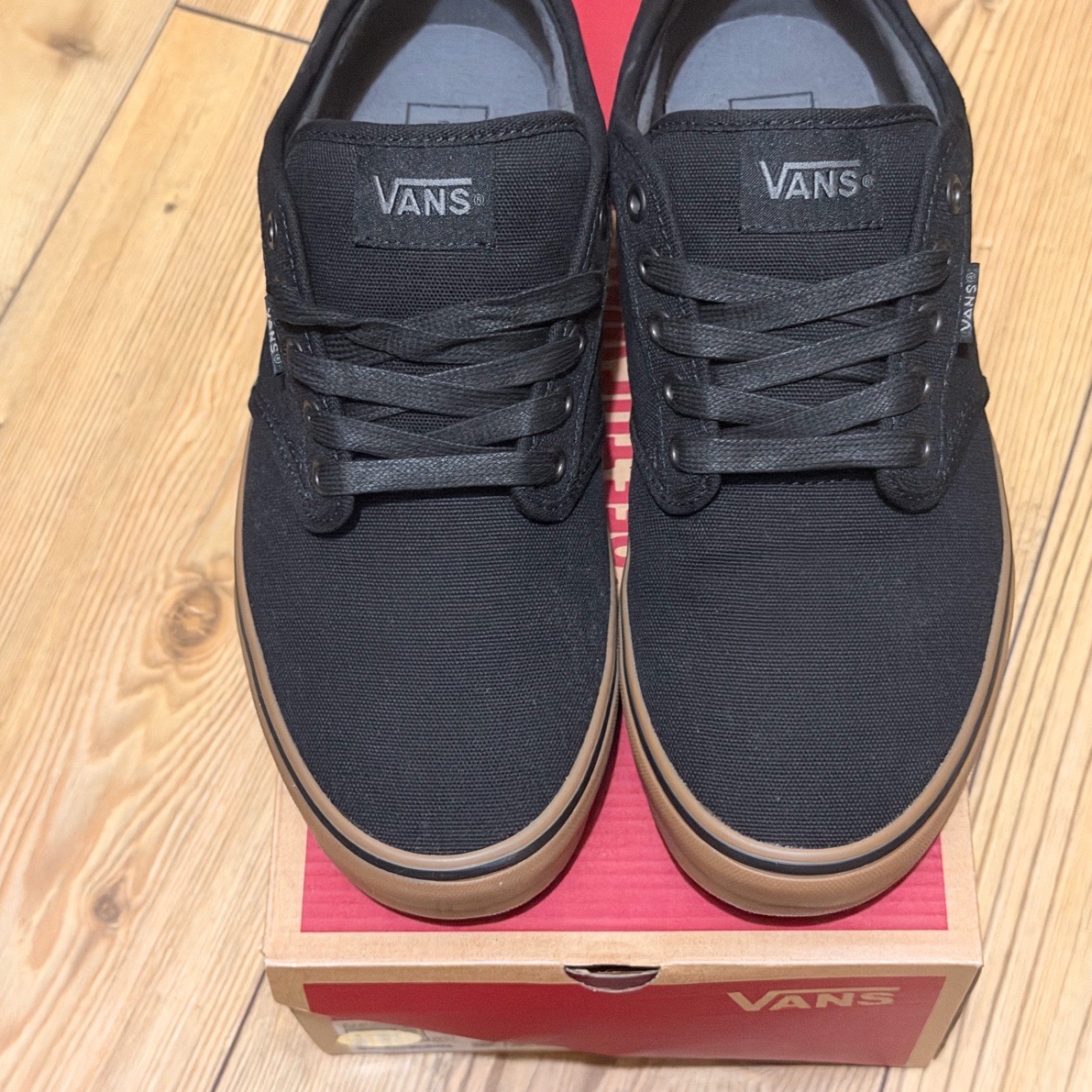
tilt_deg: -63.6
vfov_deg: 30.0
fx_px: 2034
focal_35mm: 57
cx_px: 546
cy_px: 530
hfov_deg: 30.0
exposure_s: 1/28
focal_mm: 6.76
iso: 800
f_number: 1.78
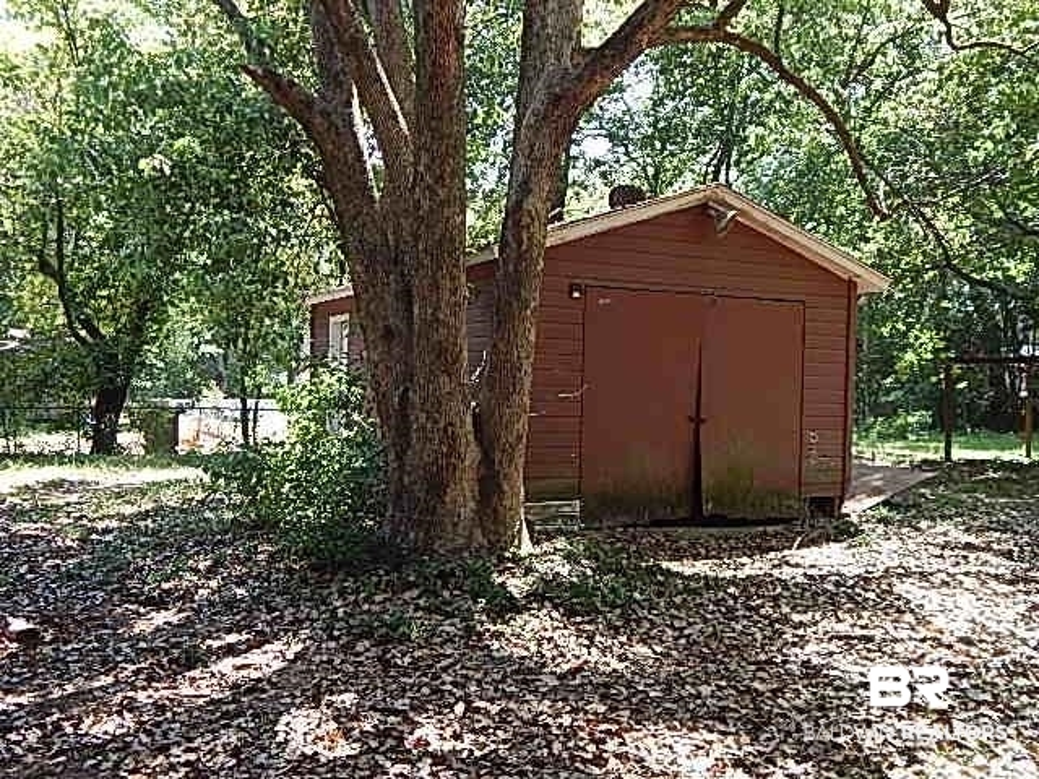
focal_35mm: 31
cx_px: 520
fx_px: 930
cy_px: 390
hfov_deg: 58.4
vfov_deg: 45.4
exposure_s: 1/100
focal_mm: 5.6
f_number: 3.2
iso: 125
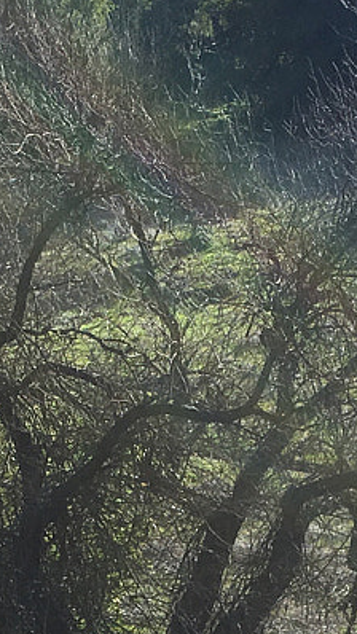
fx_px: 2136
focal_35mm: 127
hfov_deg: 9.5
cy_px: 720
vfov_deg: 16.3
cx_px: 245
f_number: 2.2
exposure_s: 1/938
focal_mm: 4.15
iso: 25
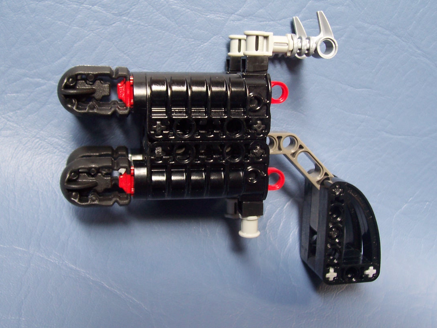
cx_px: 208
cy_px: 156
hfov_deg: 45.8
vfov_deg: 35.1
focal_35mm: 41
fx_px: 518
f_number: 2.8
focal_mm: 5.6
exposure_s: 1/30
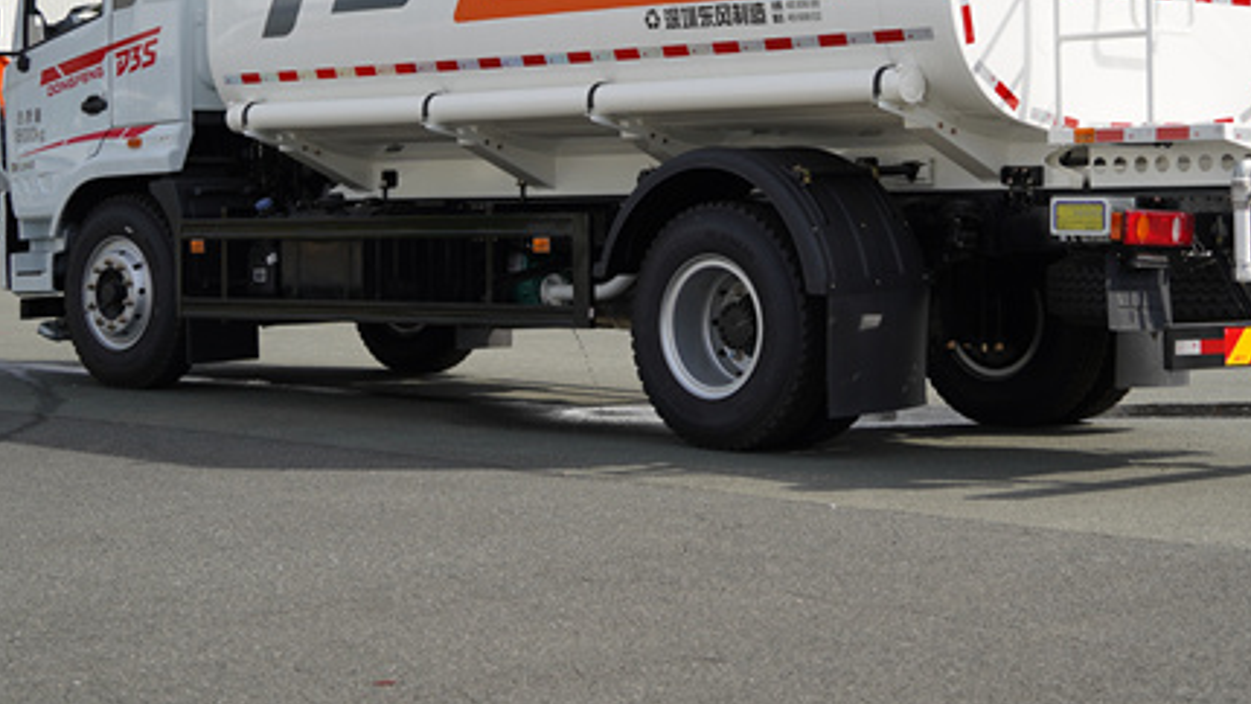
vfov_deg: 16.1
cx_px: 687
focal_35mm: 74
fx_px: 2455
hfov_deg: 28.6
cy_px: 63
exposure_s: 1/1250
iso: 100
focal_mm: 38
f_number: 3.2
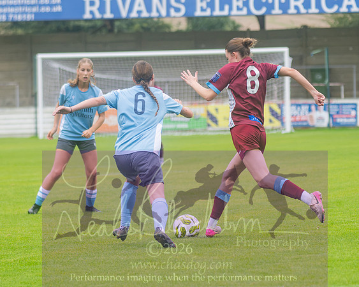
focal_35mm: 326
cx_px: 139
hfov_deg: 5.9
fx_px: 3461
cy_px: 151
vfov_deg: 4.7
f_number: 2.8
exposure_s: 1/1600
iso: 400
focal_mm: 120
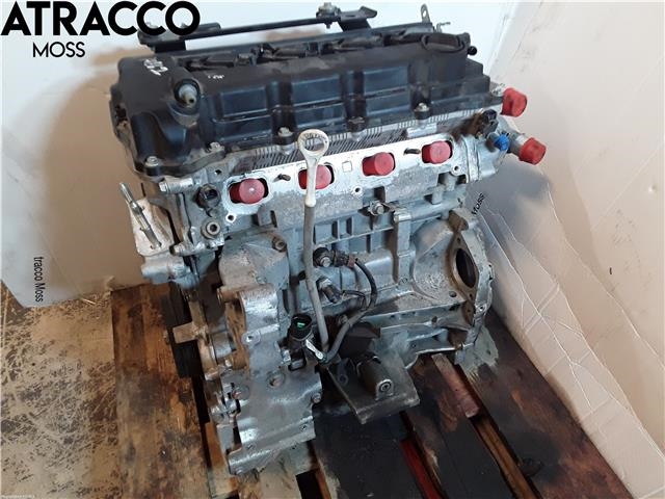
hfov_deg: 63.4
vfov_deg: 49.7
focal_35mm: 28
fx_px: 538
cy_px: 250
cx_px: 332
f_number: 1.9
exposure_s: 1/50
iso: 100
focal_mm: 2.91
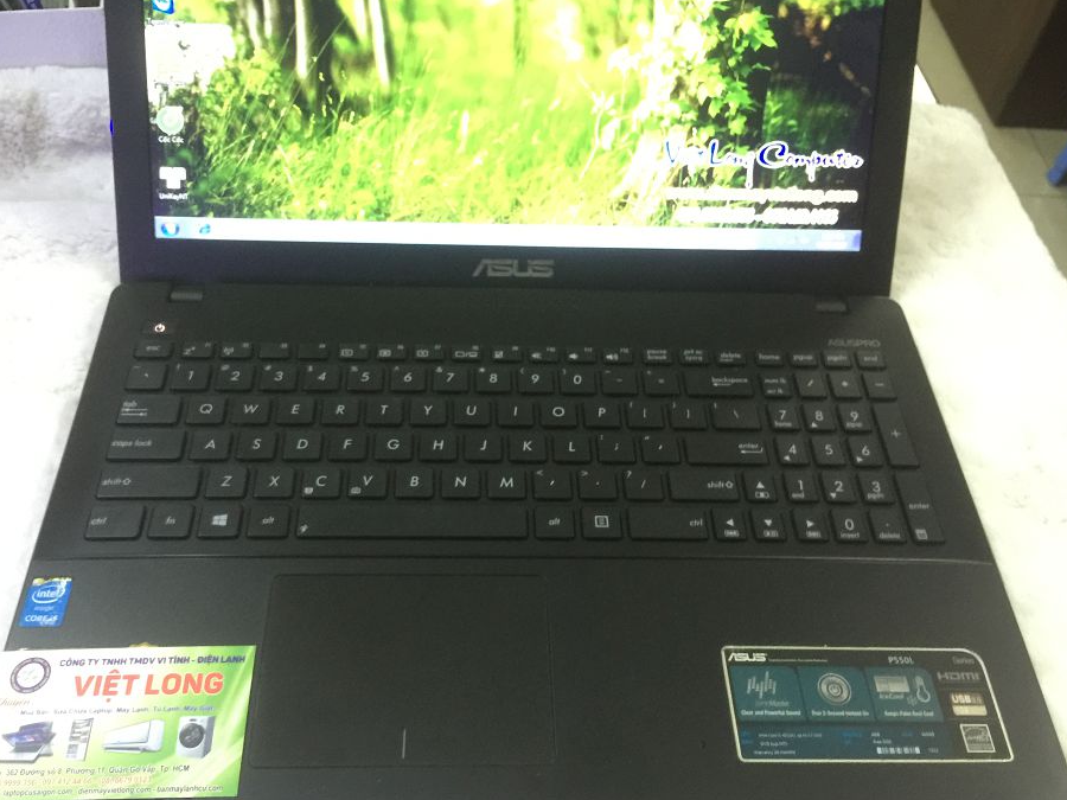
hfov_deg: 55.3
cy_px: 414
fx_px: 1017
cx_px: 509
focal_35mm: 33
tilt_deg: -49.9
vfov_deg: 42.9
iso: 125
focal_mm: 4.15
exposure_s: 1/8
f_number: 2.2
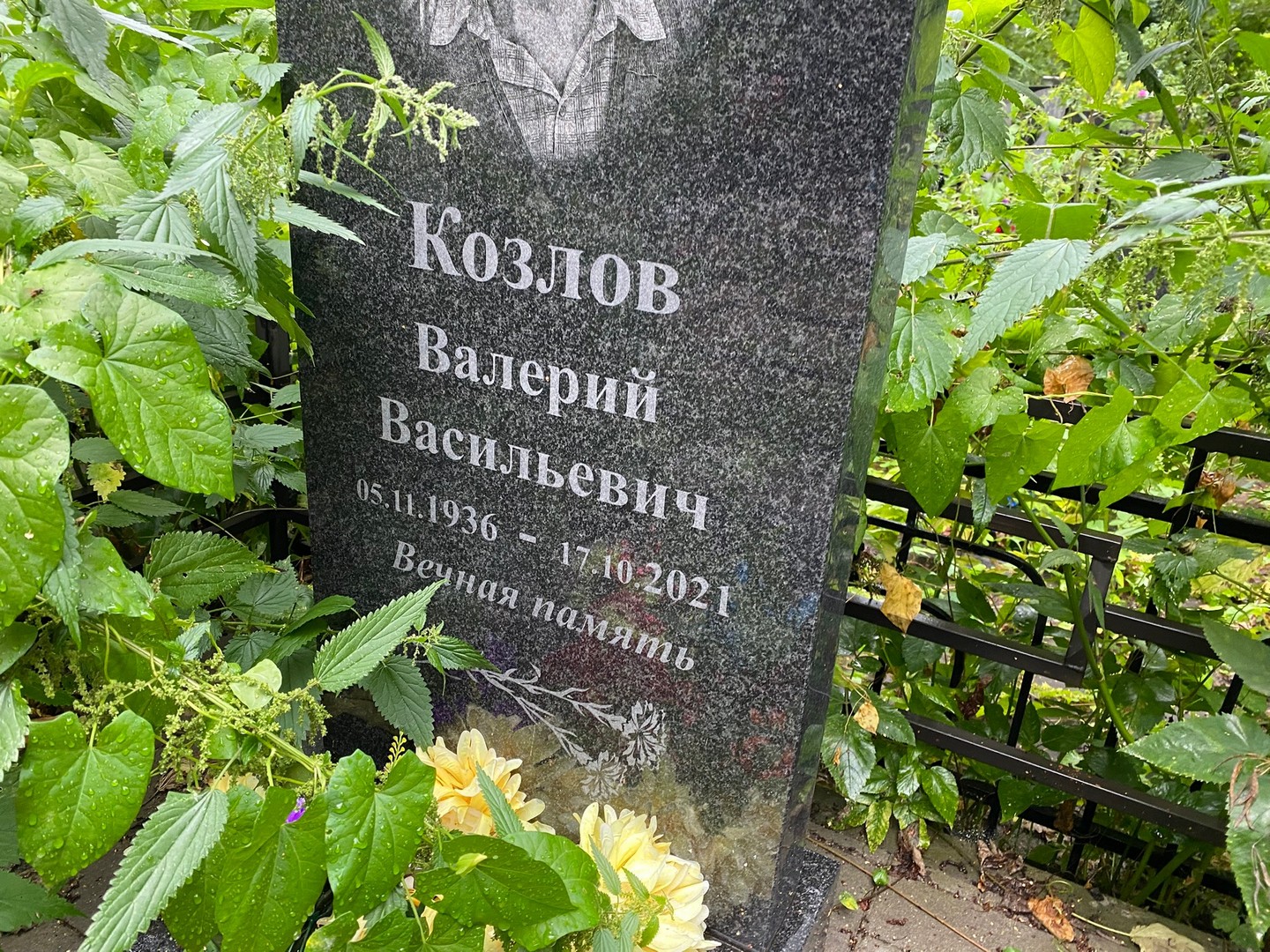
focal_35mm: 26
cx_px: 635
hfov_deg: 67.3
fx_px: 954
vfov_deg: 53.1
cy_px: 476
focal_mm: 4.25
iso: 160
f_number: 1.8
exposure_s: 1/60
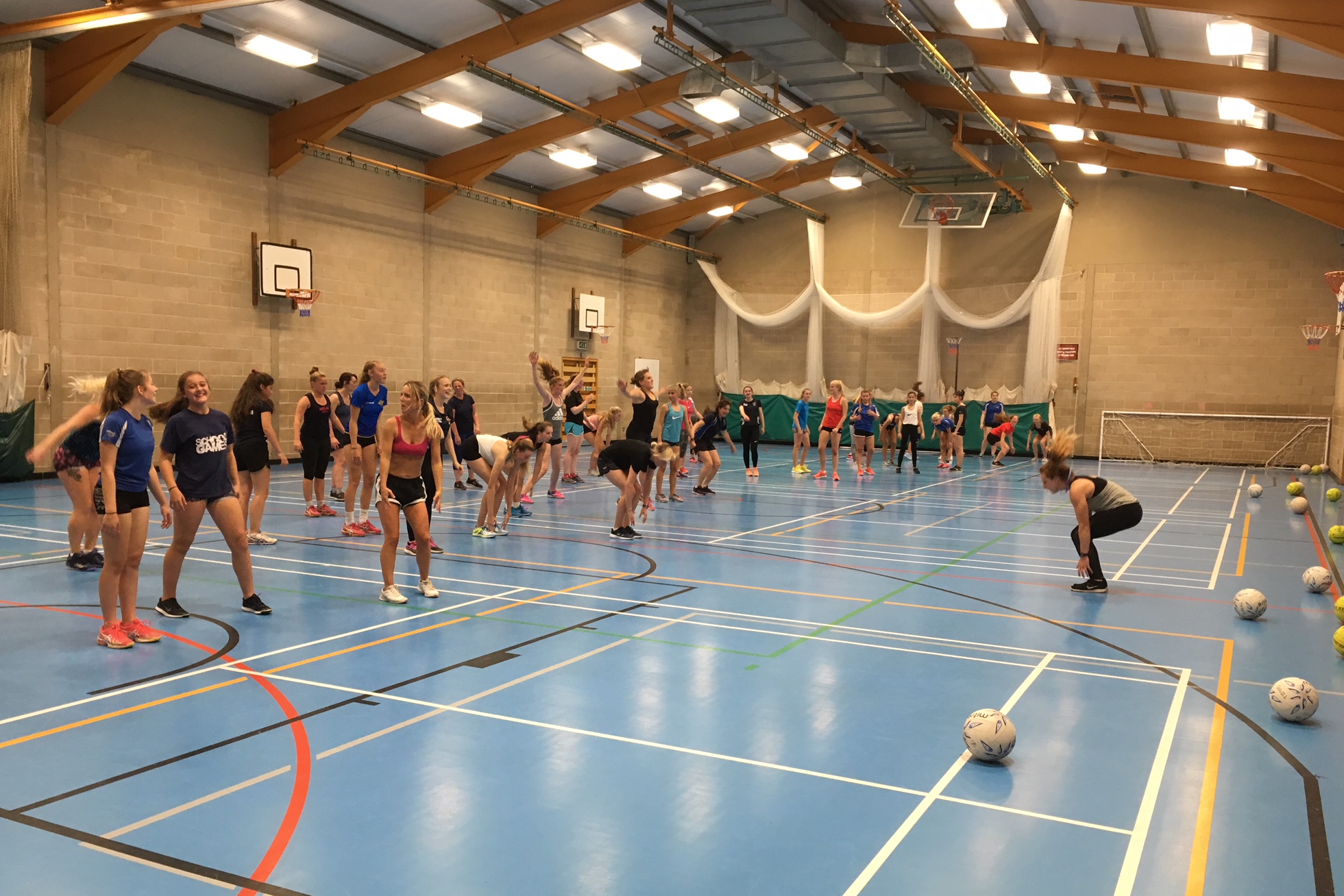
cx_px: 657
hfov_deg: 60.3
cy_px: 496
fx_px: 1157
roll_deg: -1.6
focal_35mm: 31
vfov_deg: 42.3
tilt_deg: -4.9
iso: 50
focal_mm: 4.15
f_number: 2.2
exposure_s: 1/33
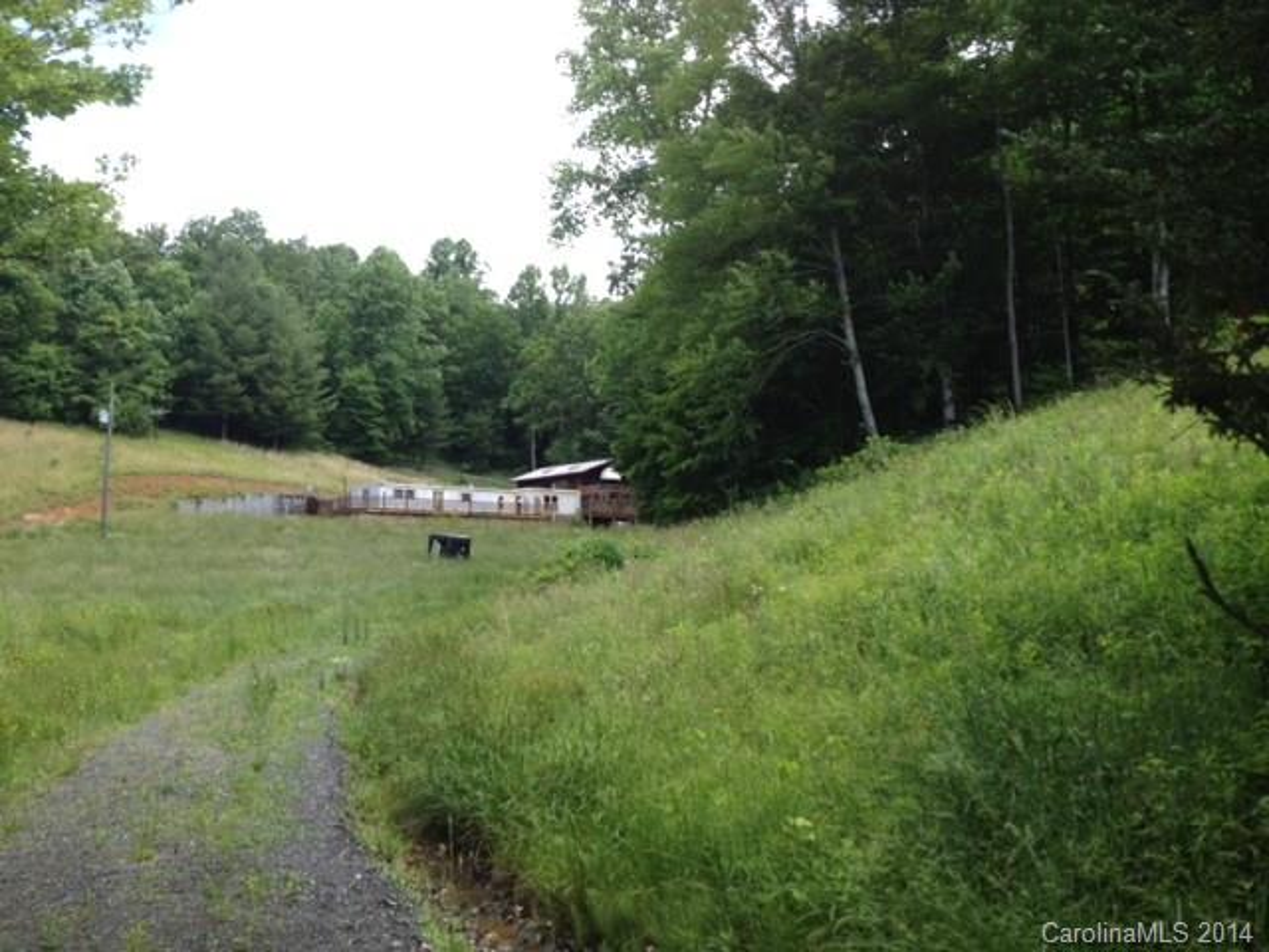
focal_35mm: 35
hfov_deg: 52.6
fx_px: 1283
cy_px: 476
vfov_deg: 40.7
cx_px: 634
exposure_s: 1/536
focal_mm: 4.28
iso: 50
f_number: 2.4
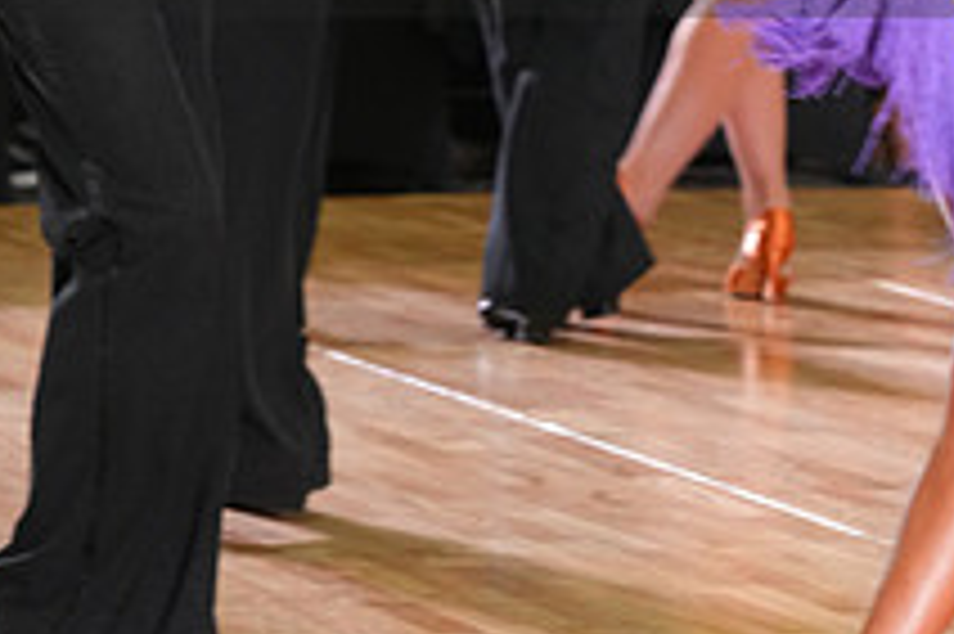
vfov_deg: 4.1
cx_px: 484
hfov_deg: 6.1
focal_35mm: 337
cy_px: -130
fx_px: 8923
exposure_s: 1/200
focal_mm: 123
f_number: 4.5
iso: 2500
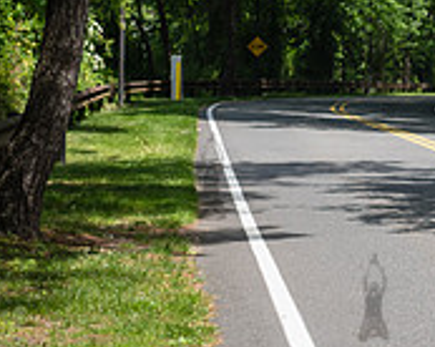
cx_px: 660
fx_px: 1788
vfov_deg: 11.1
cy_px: 182
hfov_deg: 13.1
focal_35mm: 139
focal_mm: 35
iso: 200
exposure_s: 1/800
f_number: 4
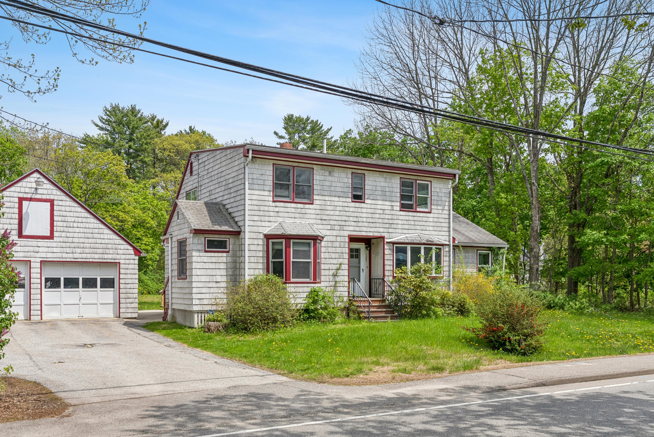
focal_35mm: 31
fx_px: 563
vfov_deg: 42.4
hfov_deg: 60.3
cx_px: 327
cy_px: 218
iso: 320
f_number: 7.1
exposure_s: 1/1000
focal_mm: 31
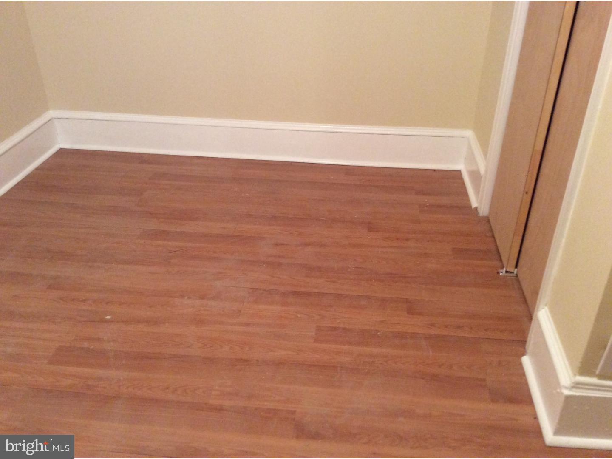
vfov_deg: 44.2
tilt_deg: -31.3
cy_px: 230
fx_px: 566
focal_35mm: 32
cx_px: 306
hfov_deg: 56.8
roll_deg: +0.7
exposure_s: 1/24
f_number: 2.4
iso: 160
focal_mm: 3.3
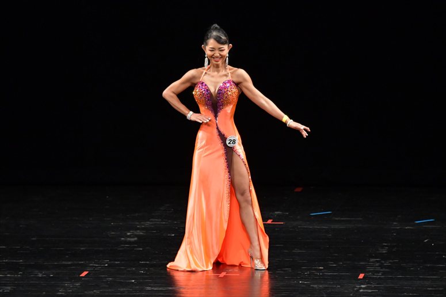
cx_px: 223
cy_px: 148
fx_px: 3715
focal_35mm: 300
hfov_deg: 6.9
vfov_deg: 4.6
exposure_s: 1/400
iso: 3200
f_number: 5.6
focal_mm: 200
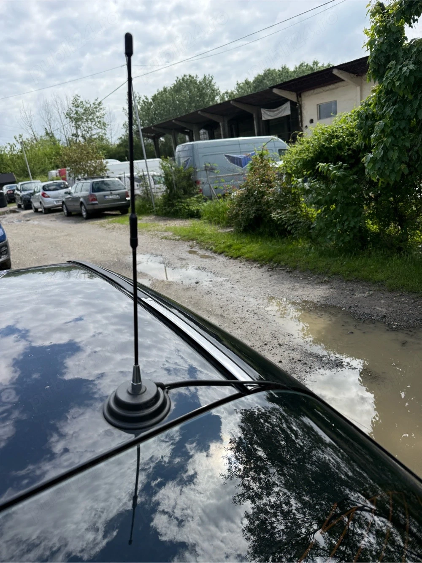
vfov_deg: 71.6
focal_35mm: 24
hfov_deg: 56.8
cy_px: 282
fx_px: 390
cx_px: 211
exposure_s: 1/4673
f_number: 1.78
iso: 100
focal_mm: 6.76
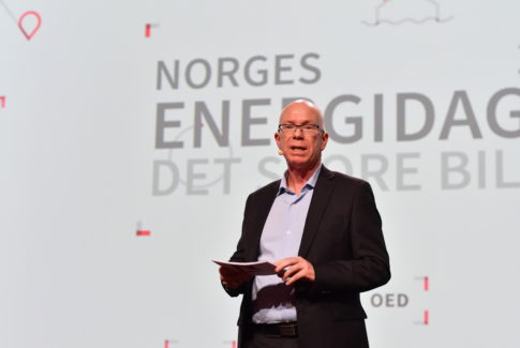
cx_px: 260
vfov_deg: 18.2
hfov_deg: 27.0
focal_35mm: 75
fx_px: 1085
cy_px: 174
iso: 1100
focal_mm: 50
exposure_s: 1/125
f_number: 2.8
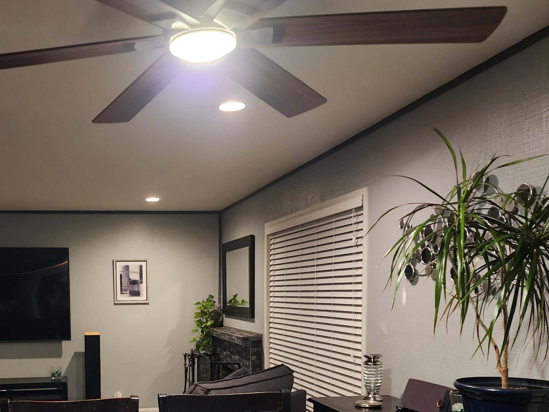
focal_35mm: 38
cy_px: 337
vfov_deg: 36.3
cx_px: 135
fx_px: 603
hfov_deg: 47.1
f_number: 1.8
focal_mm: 6.4
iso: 500
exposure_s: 1/60
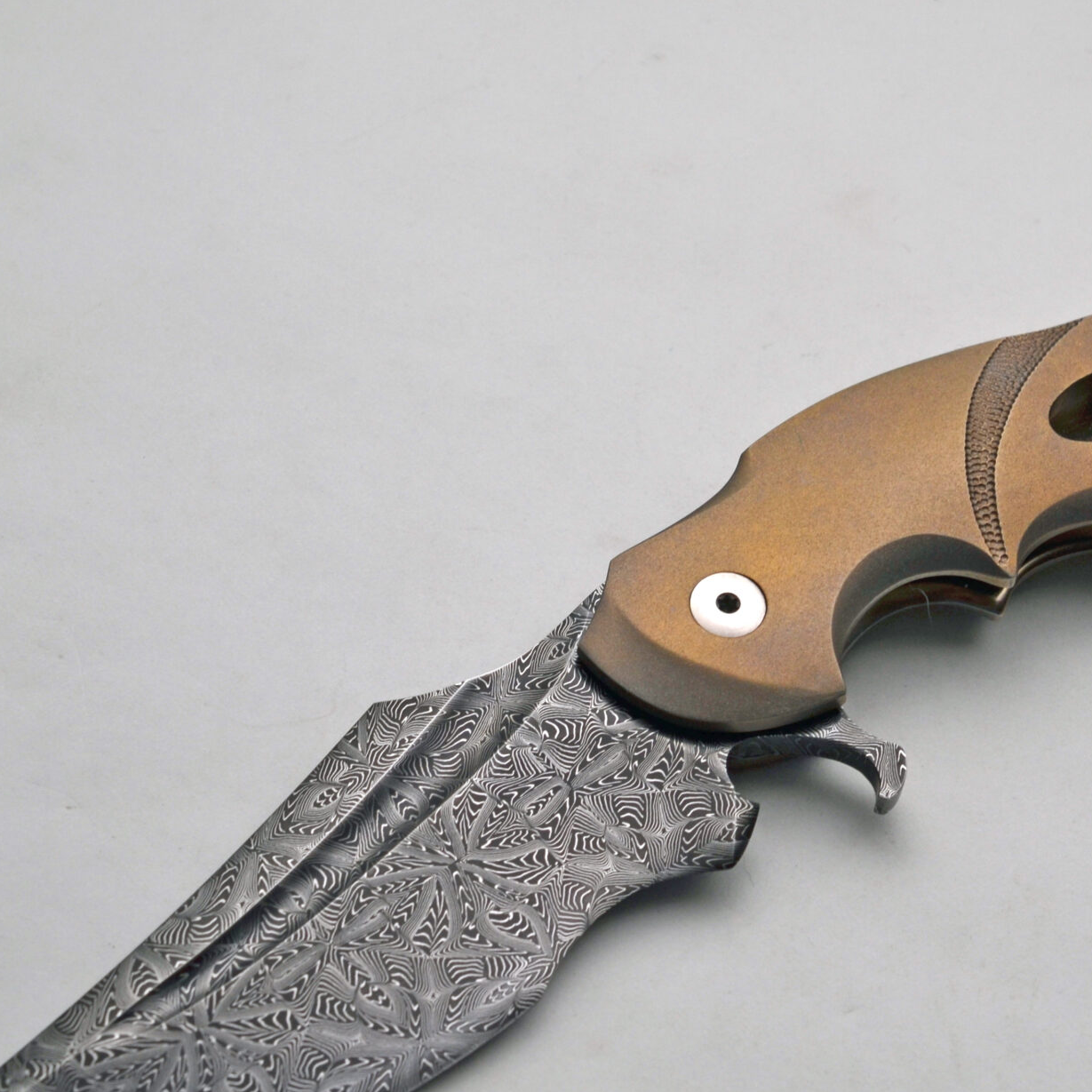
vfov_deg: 16.4
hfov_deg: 16.4
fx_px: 3783
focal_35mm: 106
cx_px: 778
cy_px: 596
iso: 200
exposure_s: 1/250
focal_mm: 40
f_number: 8
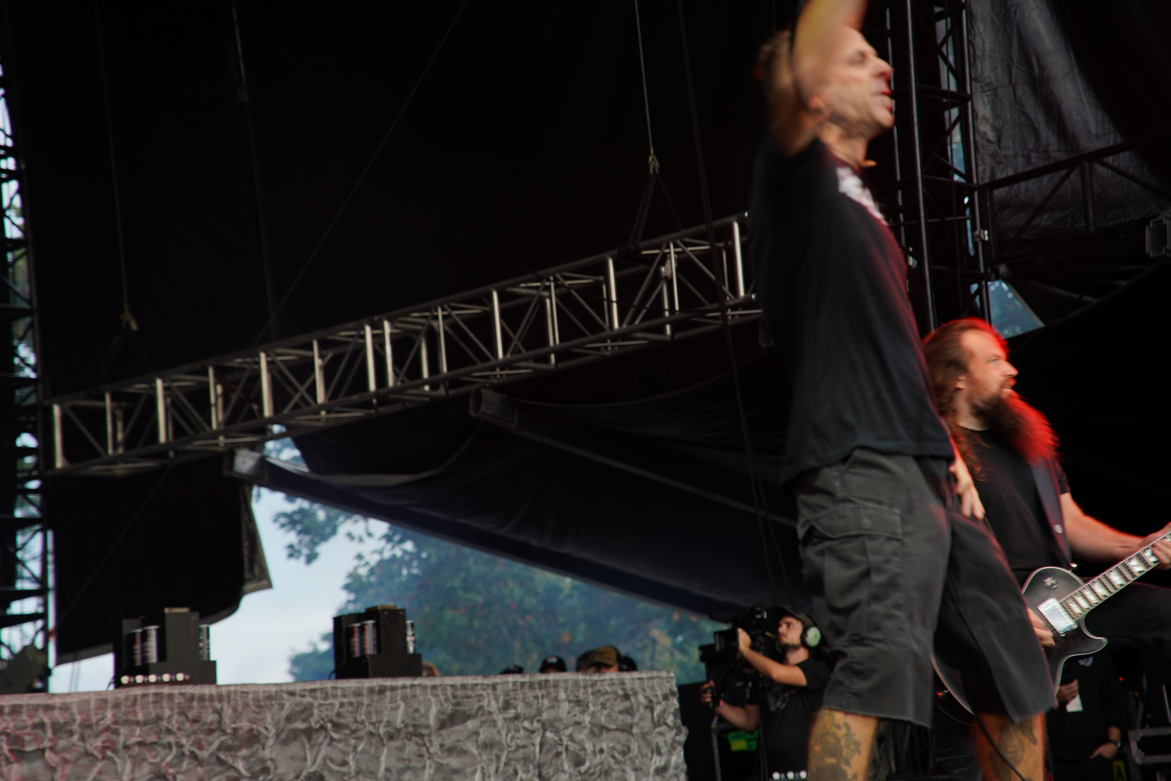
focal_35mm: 94
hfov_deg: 21.7
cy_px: 390
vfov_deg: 14.6
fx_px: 3057
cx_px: 586
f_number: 4.5
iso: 100
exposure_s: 1/40
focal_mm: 94
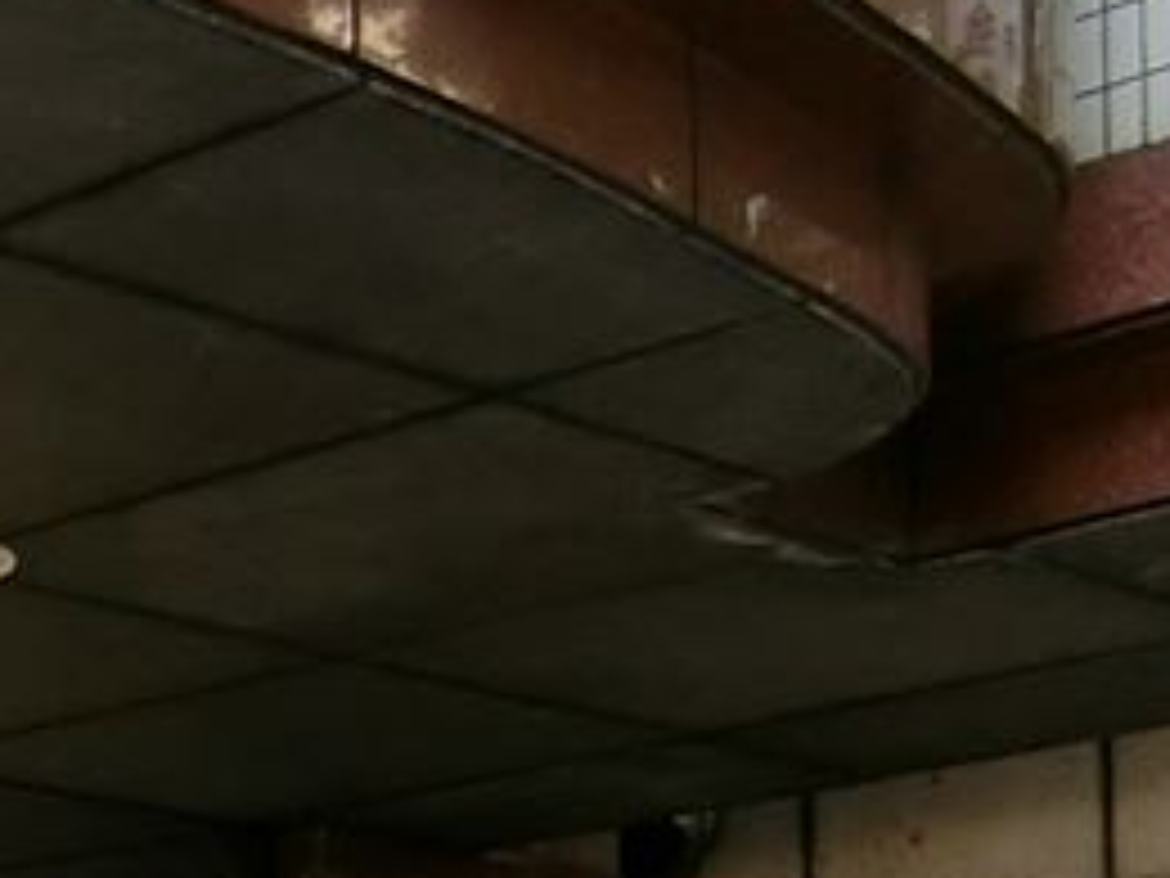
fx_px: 3955
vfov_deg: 11.7
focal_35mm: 117
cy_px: 1558
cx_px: -724
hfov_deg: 15.2
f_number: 2.7
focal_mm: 4.06
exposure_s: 1/125
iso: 125
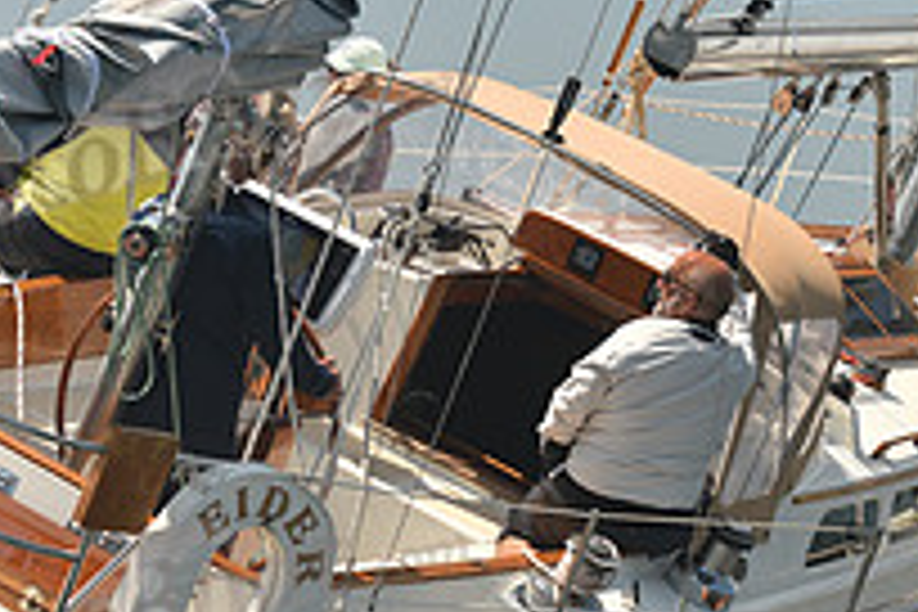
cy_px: 317
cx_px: 706
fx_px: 5074
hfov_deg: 10.3
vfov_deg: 6.9
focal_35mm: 199
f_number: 5.6
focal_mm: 70
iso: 250
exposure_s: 1/640
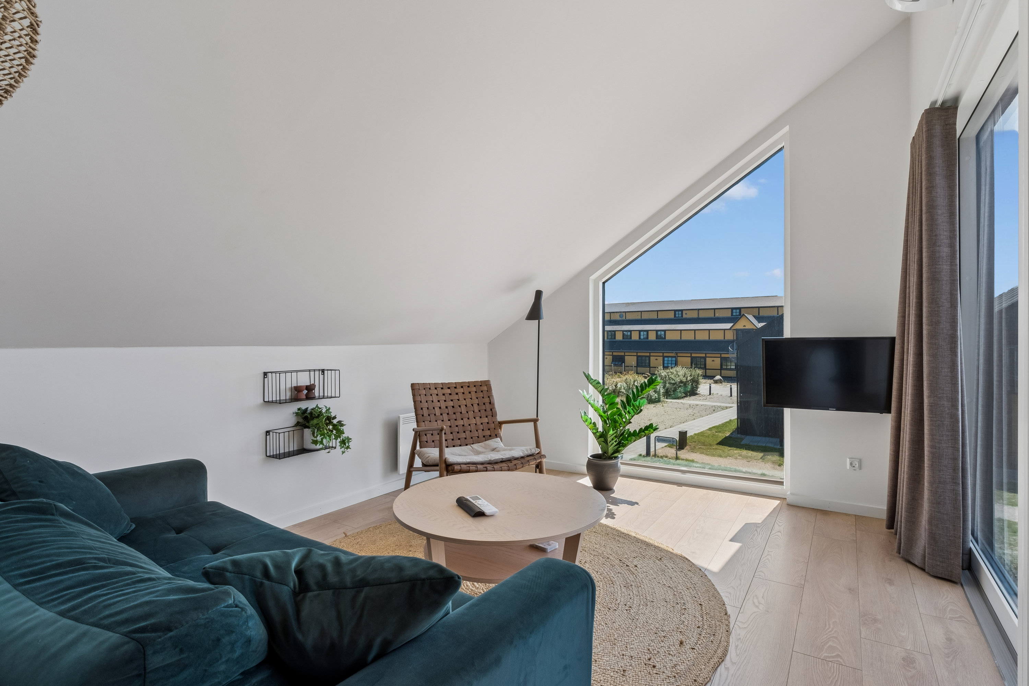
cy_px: 343
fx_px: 514
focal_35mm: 18
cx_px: 514
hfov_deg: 90.0
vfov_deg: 67.4
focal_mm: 11.9
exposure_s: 1/105
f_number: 8
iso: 200
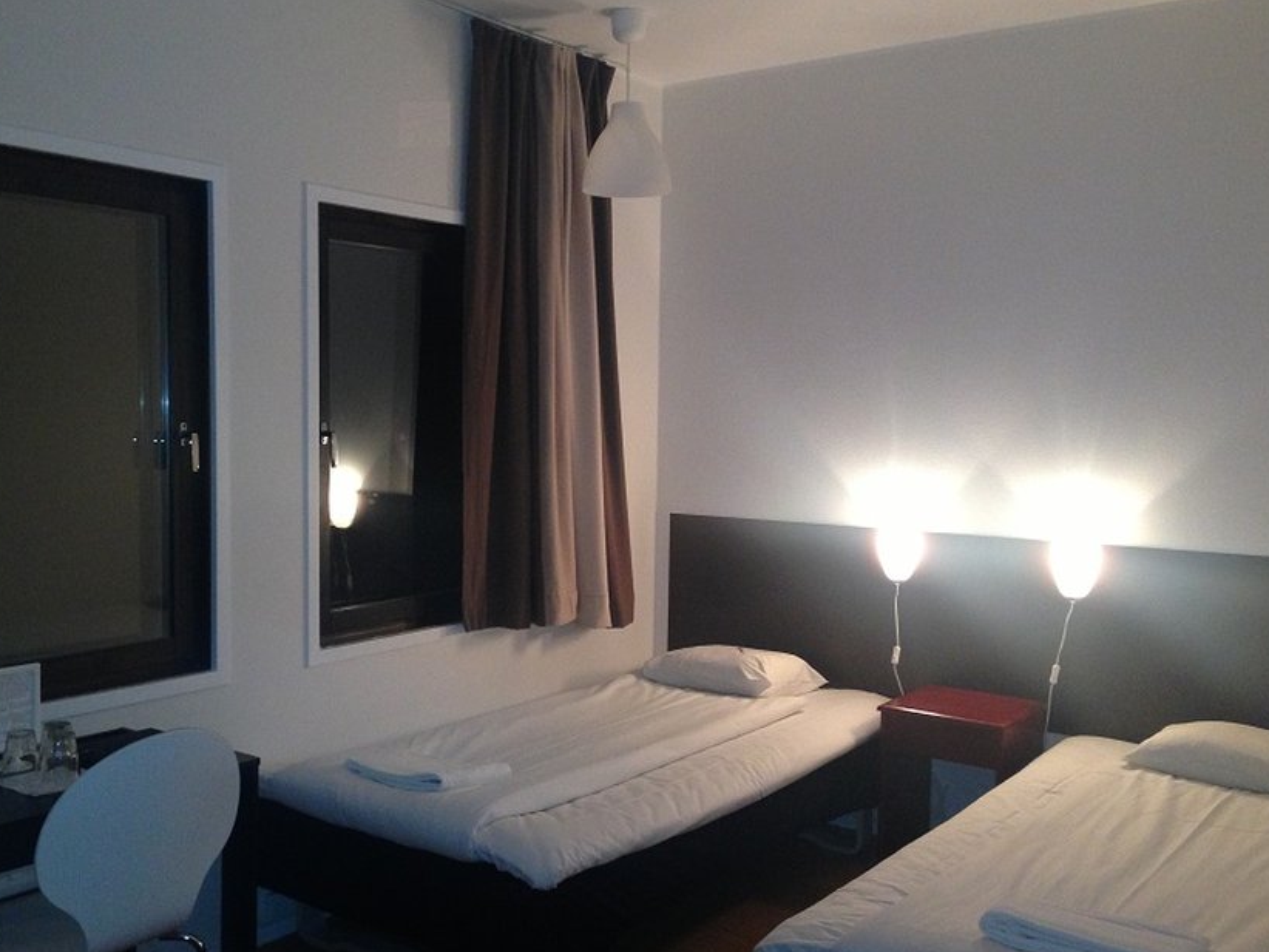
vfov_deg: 38.7
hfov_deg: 50.1
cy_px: 503
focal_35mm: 37
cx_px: 590
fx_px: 1357
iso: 200
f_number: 2.4
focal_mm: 4.13
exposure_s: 1/17
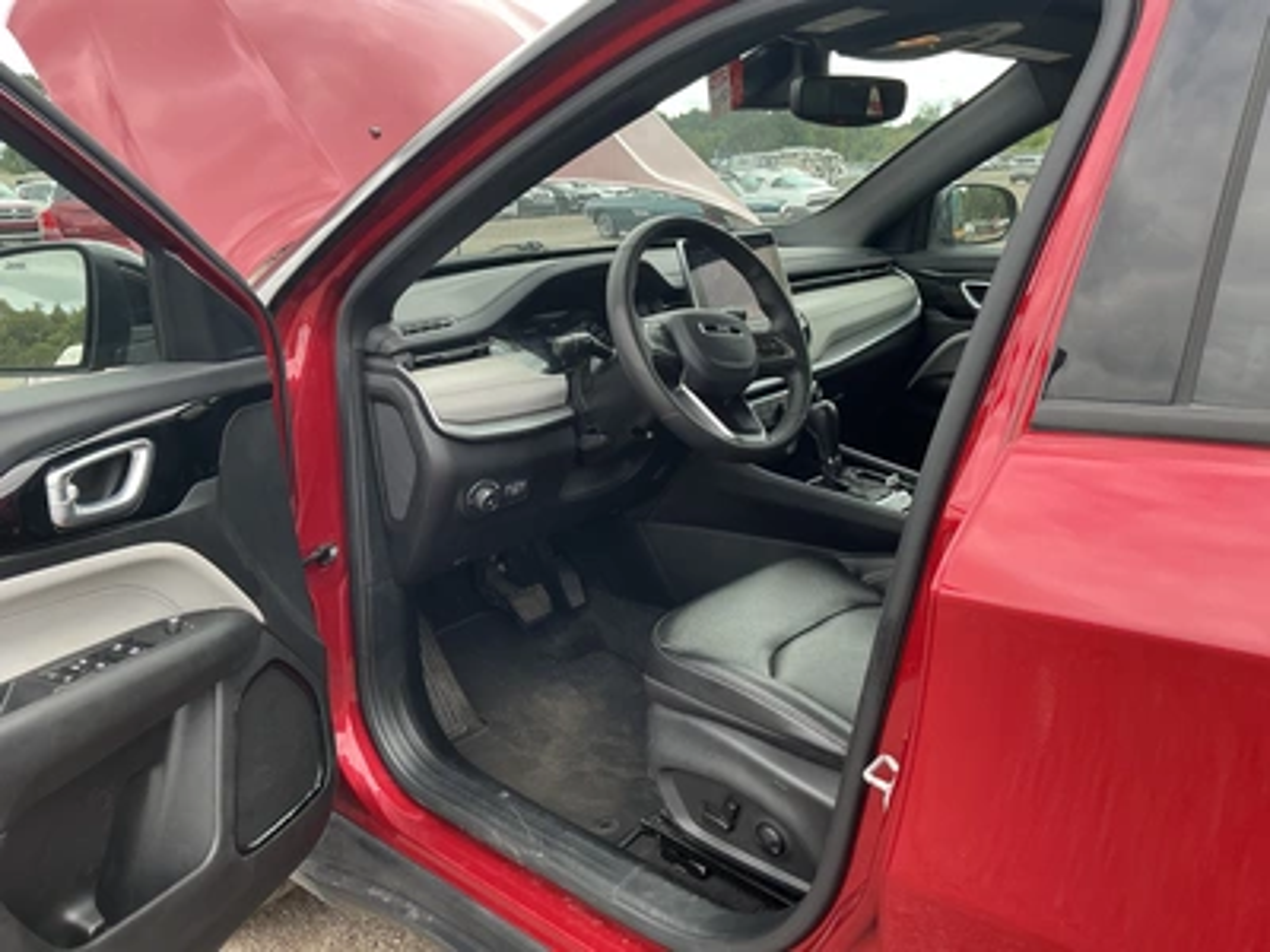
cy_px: 476
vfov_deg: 49.7
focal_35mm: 28
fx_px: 1027
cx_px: 635
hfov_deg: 63.4
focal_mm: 3
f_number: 1.8
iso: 16
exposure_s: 1/130
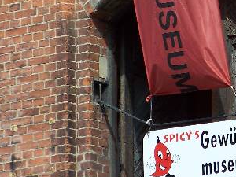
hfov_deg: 2.8
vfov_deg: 2.1
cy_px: -14
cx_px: 212
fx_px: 4820
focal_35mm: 707
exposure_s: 1/400
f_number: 3.6
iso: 66
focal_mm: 42.1
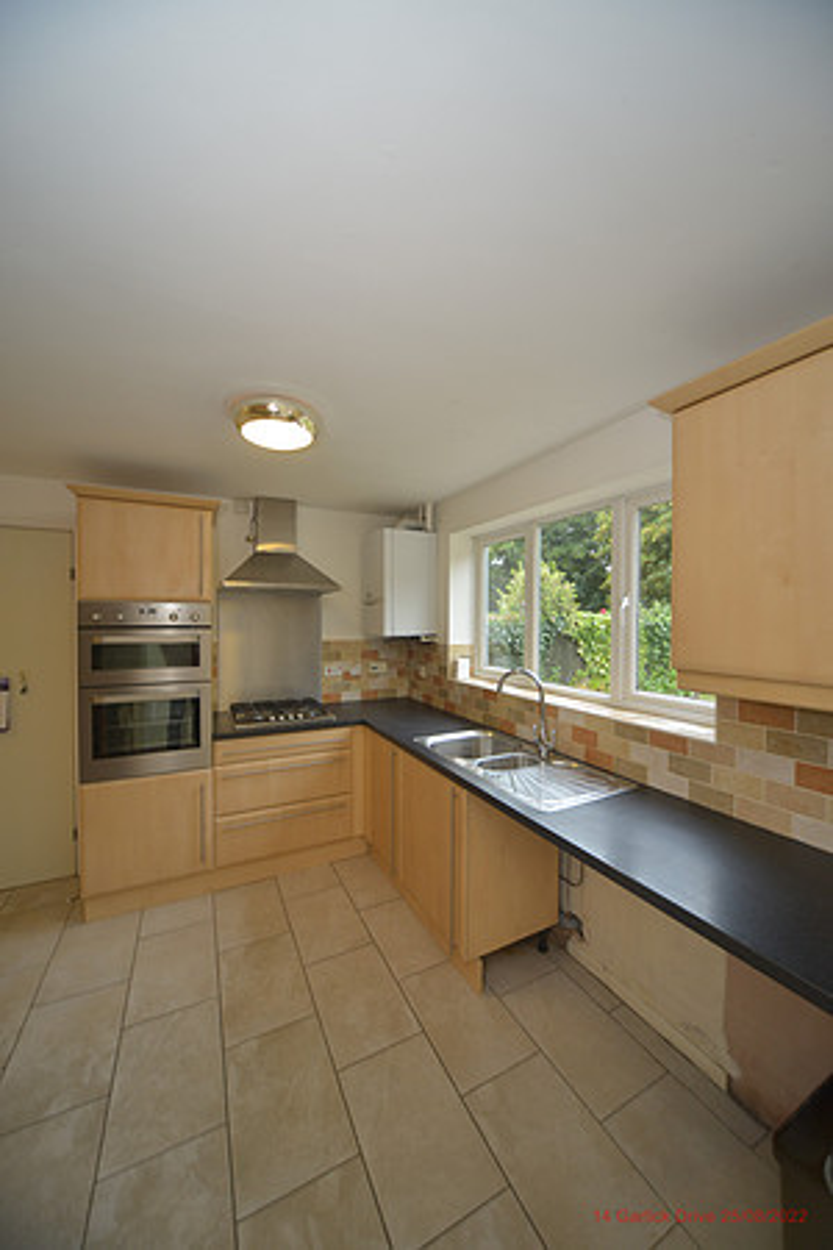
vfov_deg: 112.6
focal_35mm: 12
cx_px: 416
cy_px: 625
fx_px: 416
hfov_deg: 90.0
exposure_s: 1/30
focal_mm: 12
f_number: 5.6
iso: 500
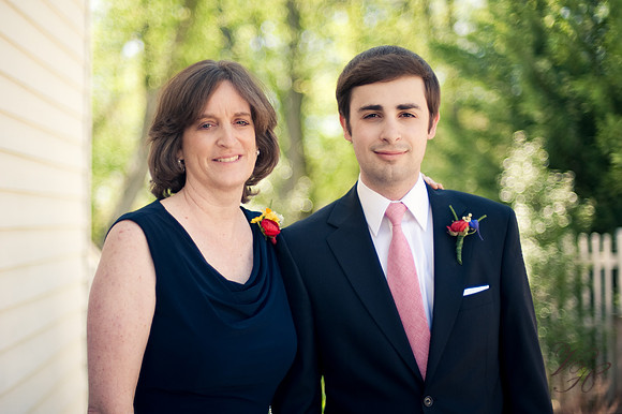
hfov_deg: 39.6
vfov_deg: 27.0
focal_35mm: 50
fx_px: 863
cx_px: 311
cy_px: 207
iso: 200
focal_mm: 50
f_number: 1.4
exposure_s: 1/1600
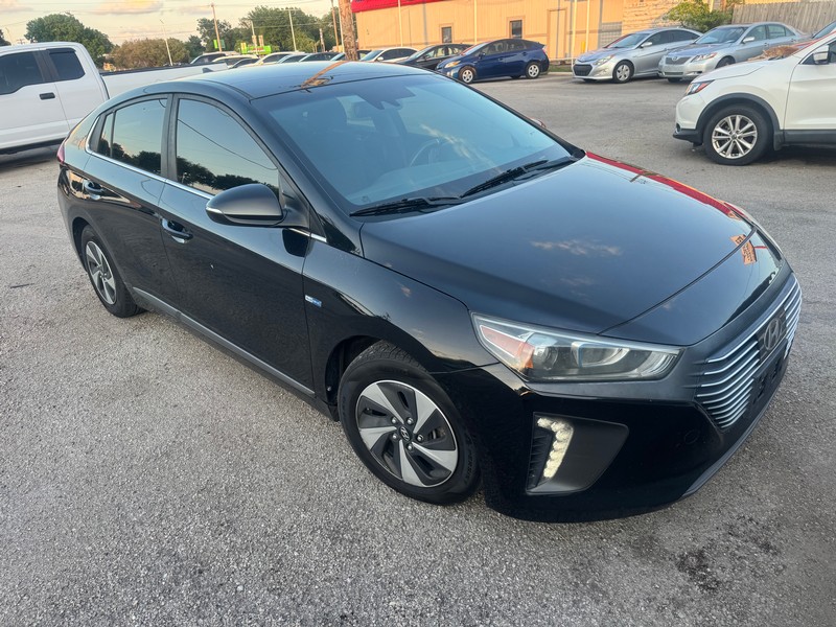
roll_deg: +4.0
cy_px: 314
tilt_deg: -25.3
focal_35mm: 24
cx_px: 418
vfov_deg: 56.8
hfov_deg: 71.6
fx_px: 580
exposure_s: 1/218
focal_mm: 6.76
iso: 64
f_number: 1.78
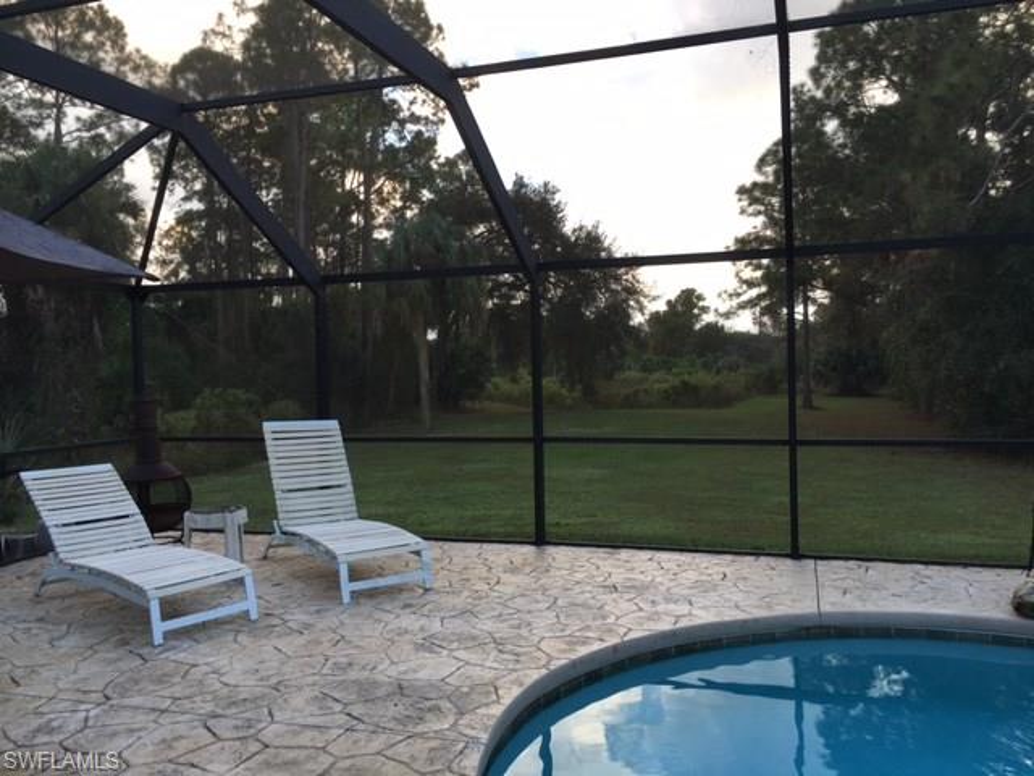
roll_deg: +1.4
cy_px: 388
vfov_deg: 48.2
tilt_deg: -2.4
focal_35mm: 29
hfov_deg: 61.7
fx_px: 866
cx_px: 517
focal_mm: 4.15
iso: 25
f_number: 2.2
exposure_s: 1/120
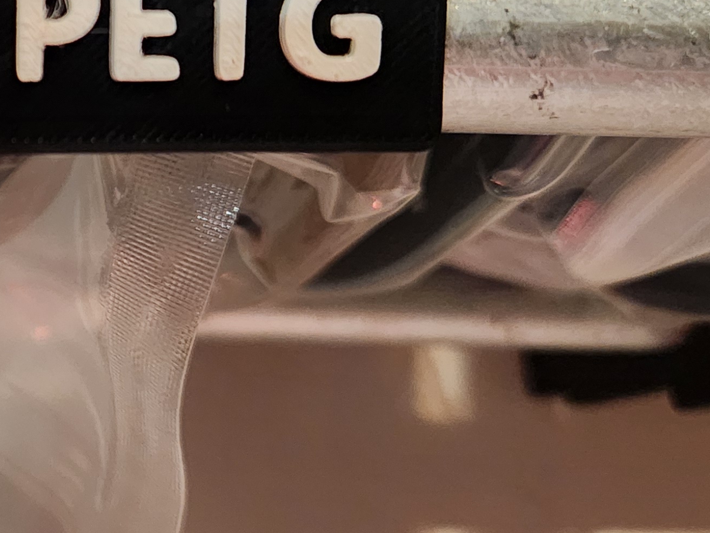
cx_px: -211
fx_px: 1436
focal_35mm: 70
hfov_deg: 24.3
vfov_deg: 20.9
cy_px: 145
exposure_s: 1/120
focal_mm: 5.4
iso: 1000
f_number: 1.8
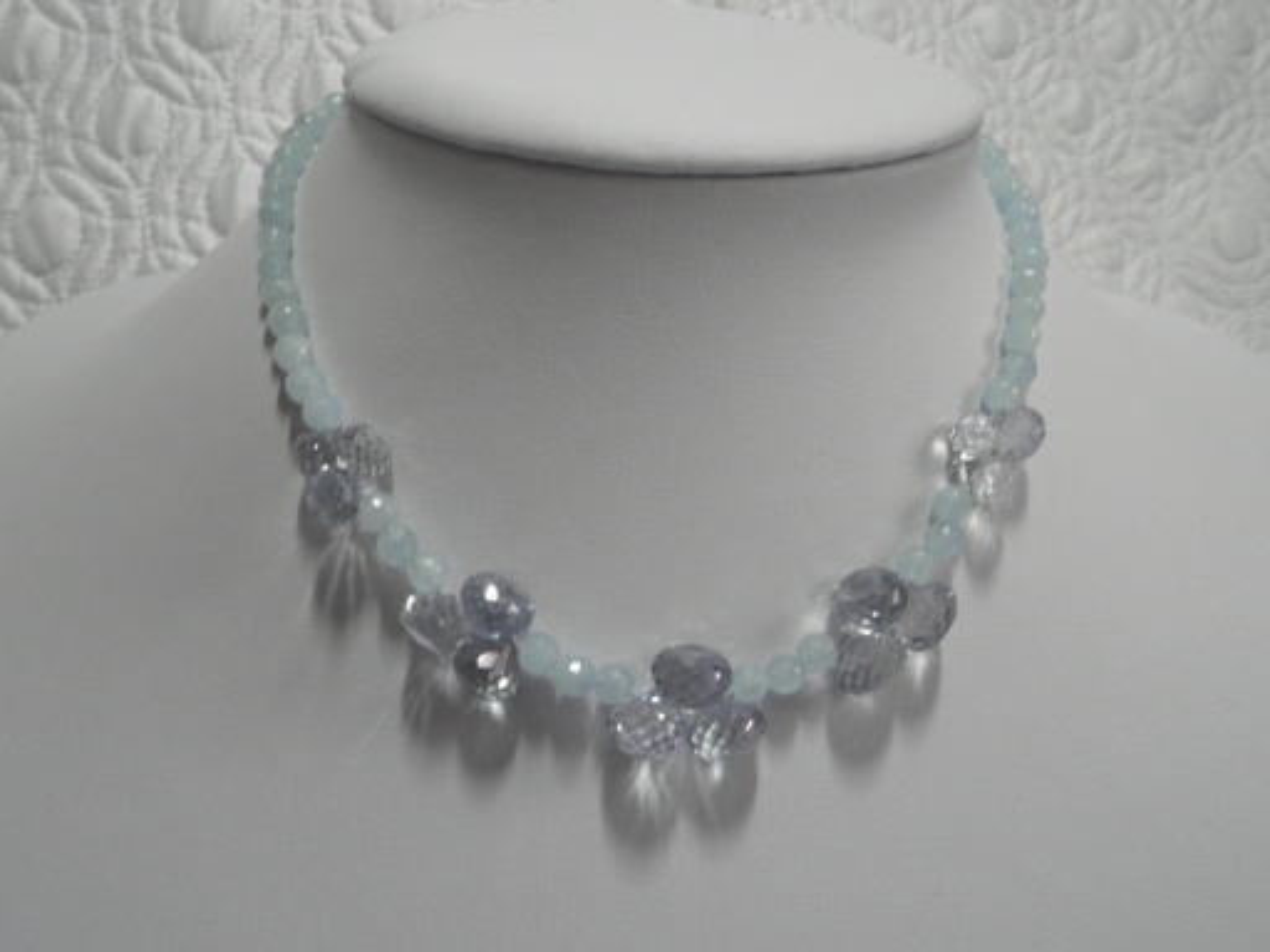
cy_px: 476
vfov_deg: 51.4
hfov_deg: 65.3
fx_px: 991
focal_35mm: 27
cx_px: 635
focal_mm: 5
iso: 160
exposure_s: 1/30
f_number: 3.5
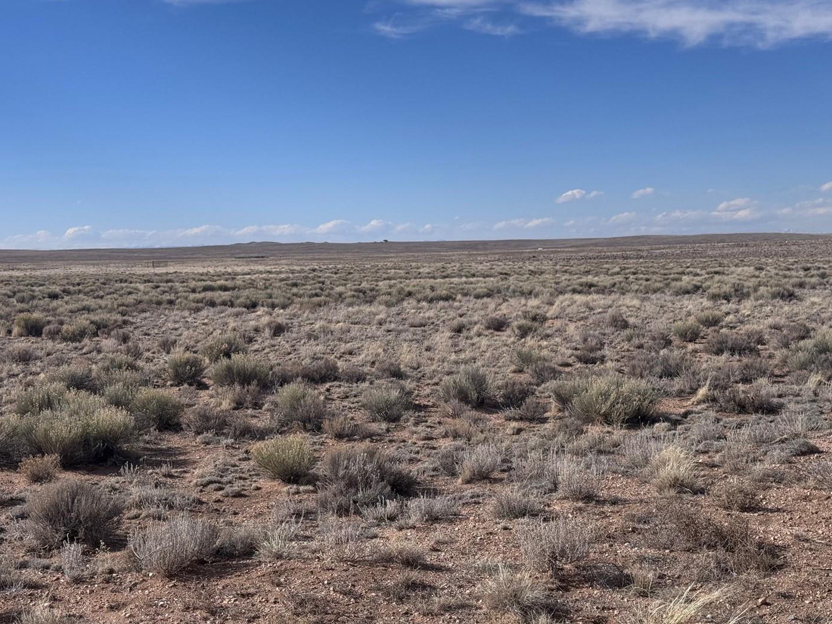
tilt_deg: -2.6
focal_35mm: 55
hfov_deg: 34.9
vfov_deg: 26.6
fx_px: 1322
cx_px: 387
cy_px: 315
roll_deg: +0.5
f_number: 1.78
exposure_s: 1/9009
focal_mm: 6.76
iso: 80
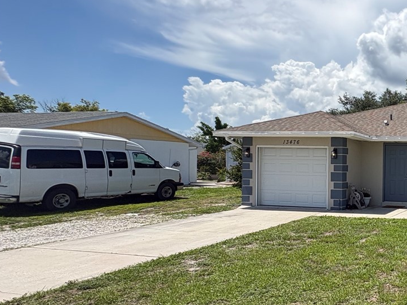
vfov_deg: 45.3
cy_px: 174
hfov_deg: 44.9
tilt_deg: -0.8
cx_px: 443
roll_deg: -1.1
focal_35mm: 31
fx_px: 364
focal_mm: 2.22
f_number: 2.2
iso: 50
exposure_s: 1/2494
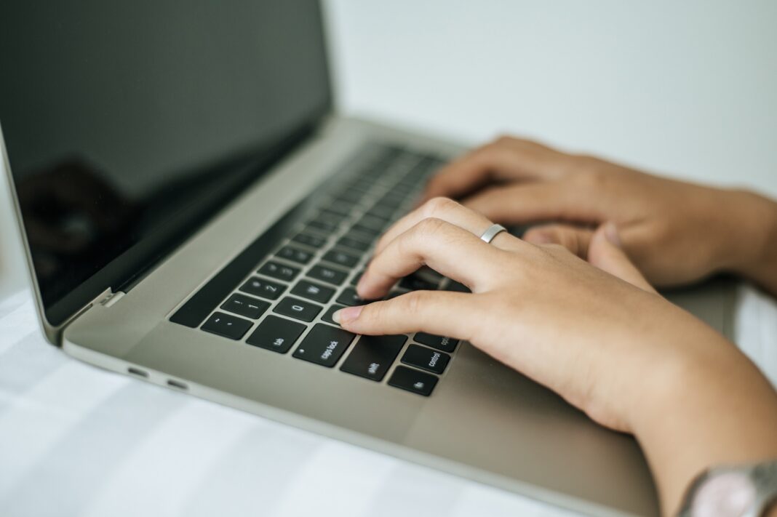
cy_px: 258
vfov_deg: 27.0
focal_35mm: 50
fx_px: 1079
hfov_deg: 39.6
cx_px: 388
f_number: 1.8
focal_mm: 50
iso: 250
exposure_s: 1/125
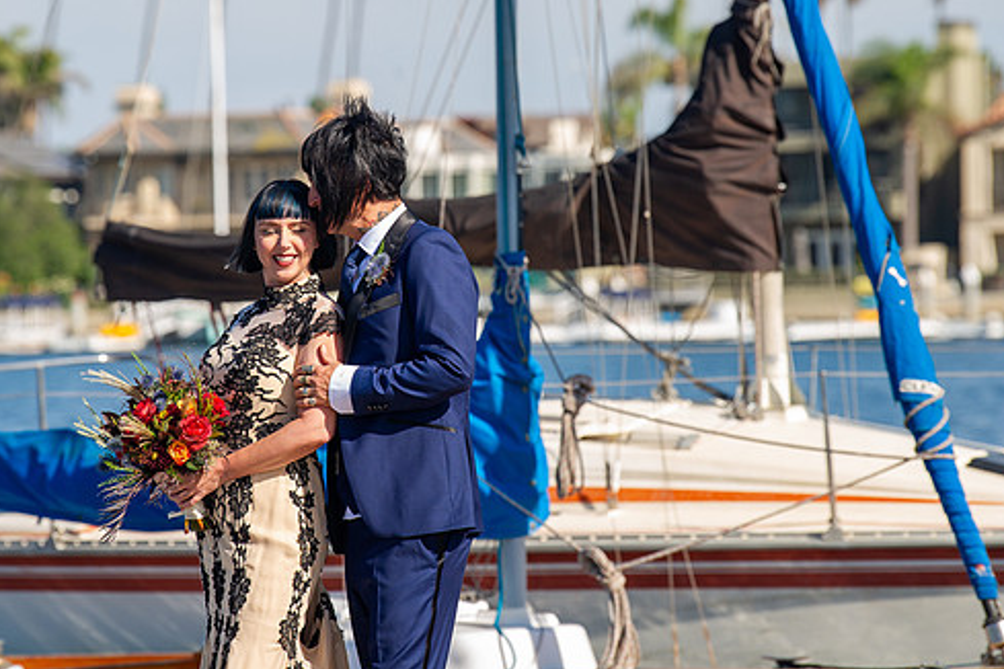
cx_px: 415
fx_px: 6609
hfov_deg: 8.7
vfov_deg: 5.8
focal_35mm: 237
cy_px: 281
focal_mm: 200
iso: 200
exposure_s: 1/200
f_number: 5.6
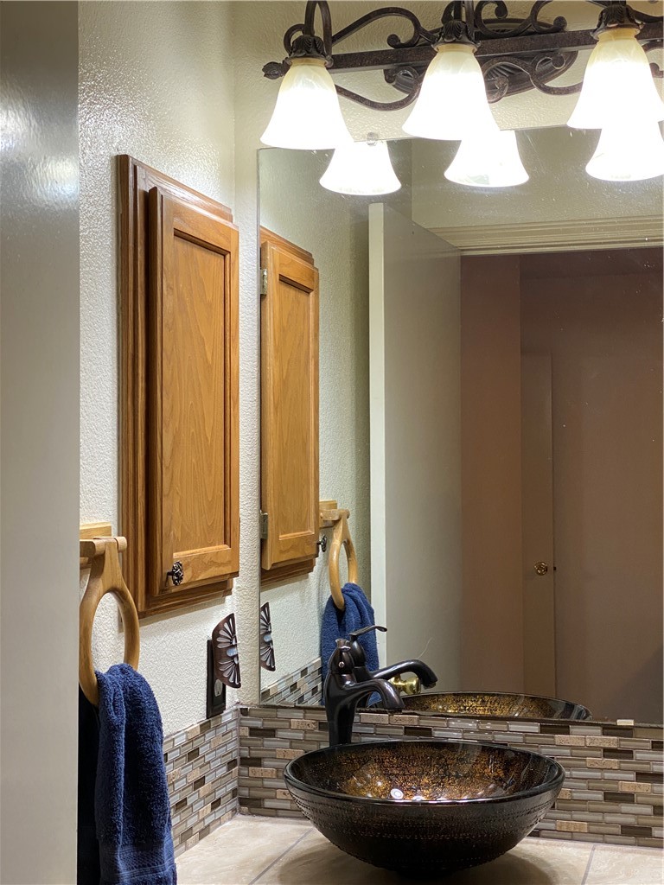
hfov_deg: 28.0
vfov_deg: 36.8
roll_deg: -0.2
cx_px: 332
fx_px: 1330
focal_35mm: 52
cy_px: 442
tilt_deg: +1.8
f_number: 2
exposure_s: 1/60
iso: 100
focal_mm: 6
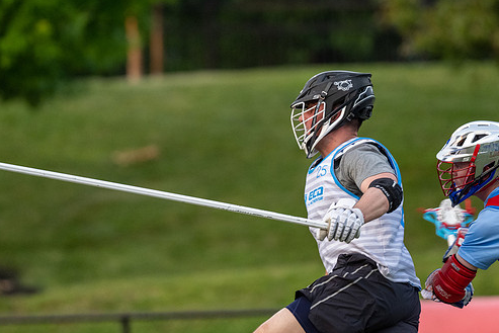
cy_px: 123
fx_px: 11119
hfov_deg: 2.6
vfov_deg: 1.7
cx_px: 328
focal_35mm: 802
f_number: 5.6
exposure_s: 1/1000
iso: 2200
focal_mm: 500
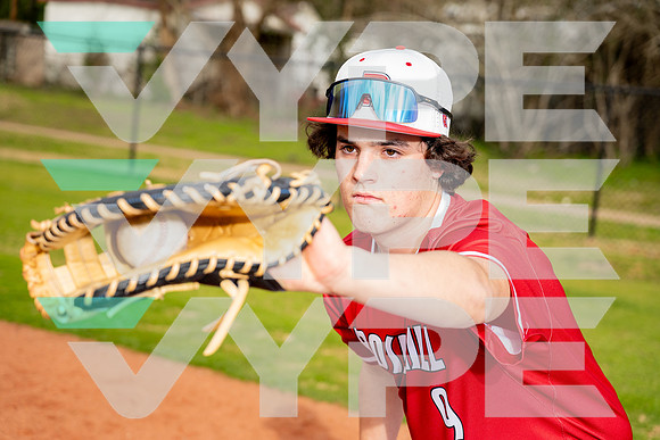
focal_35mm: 70
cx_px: 330
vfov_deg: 19.5
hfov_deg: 28.8
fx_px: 1284
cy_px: 220
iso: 100
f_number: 4
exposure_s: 1/250
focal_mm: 70
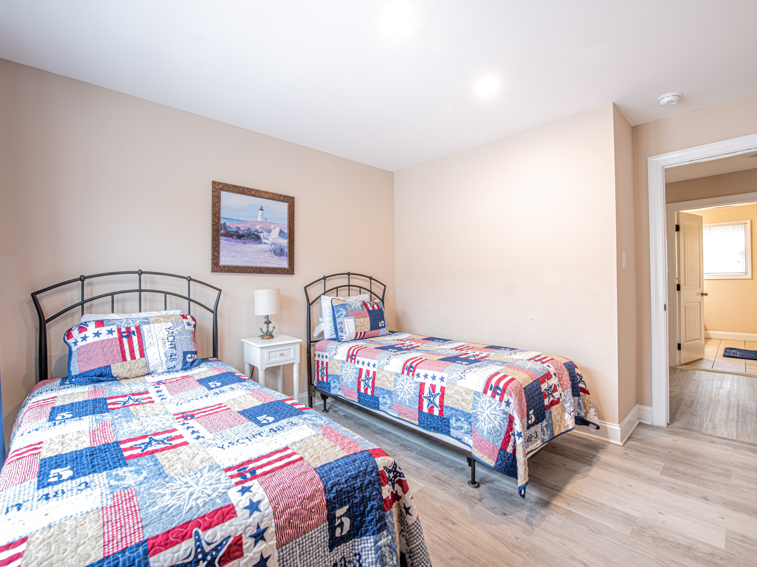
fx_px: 331
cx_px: 374
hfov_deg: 97.6
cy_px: 284
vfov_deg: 81.2
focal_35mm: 15
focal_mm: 14
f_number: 9
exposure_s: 1.3
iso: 64
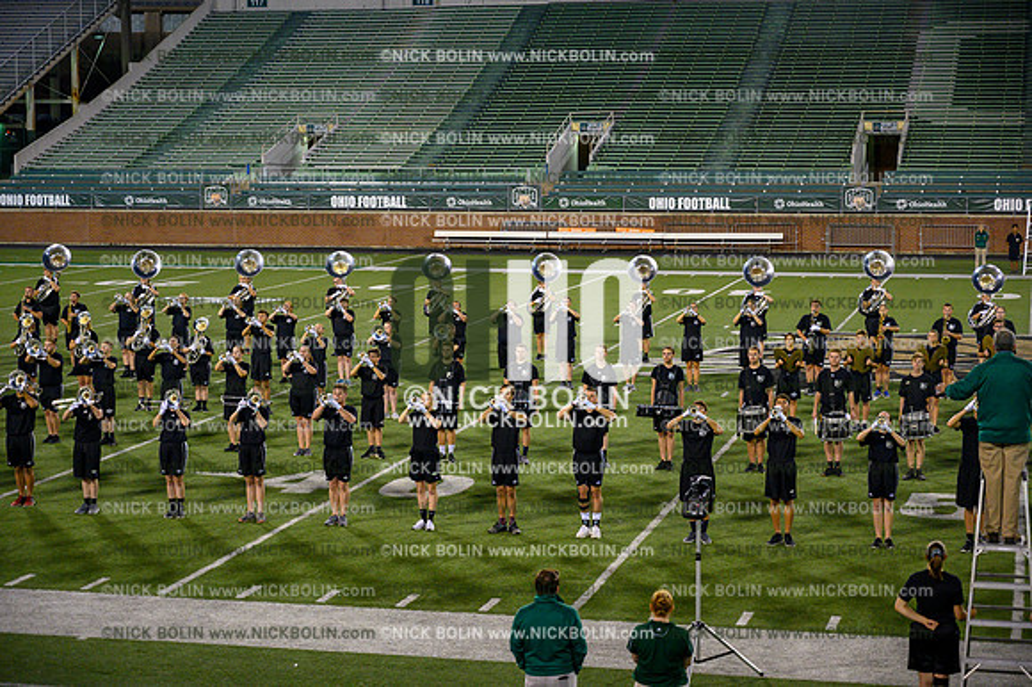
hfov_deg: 28.9
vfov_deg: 19.4
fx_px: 2005
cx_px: 516
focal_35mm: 70
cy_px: 344
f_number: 4
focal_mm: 70
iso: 4000
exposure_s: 1/1000
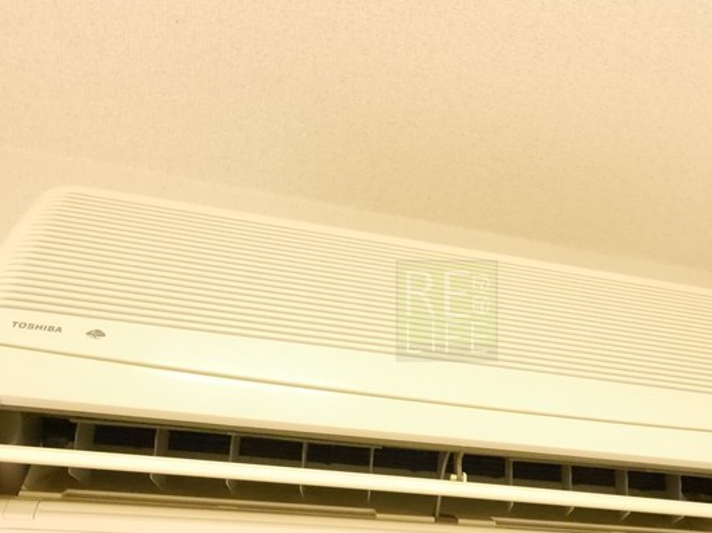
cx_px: 447
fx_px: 637
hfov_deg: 57.6
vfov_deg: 45.2
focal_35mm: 31
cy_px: 311
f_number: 4.5
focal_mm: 8
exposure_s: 1/60
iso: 3200
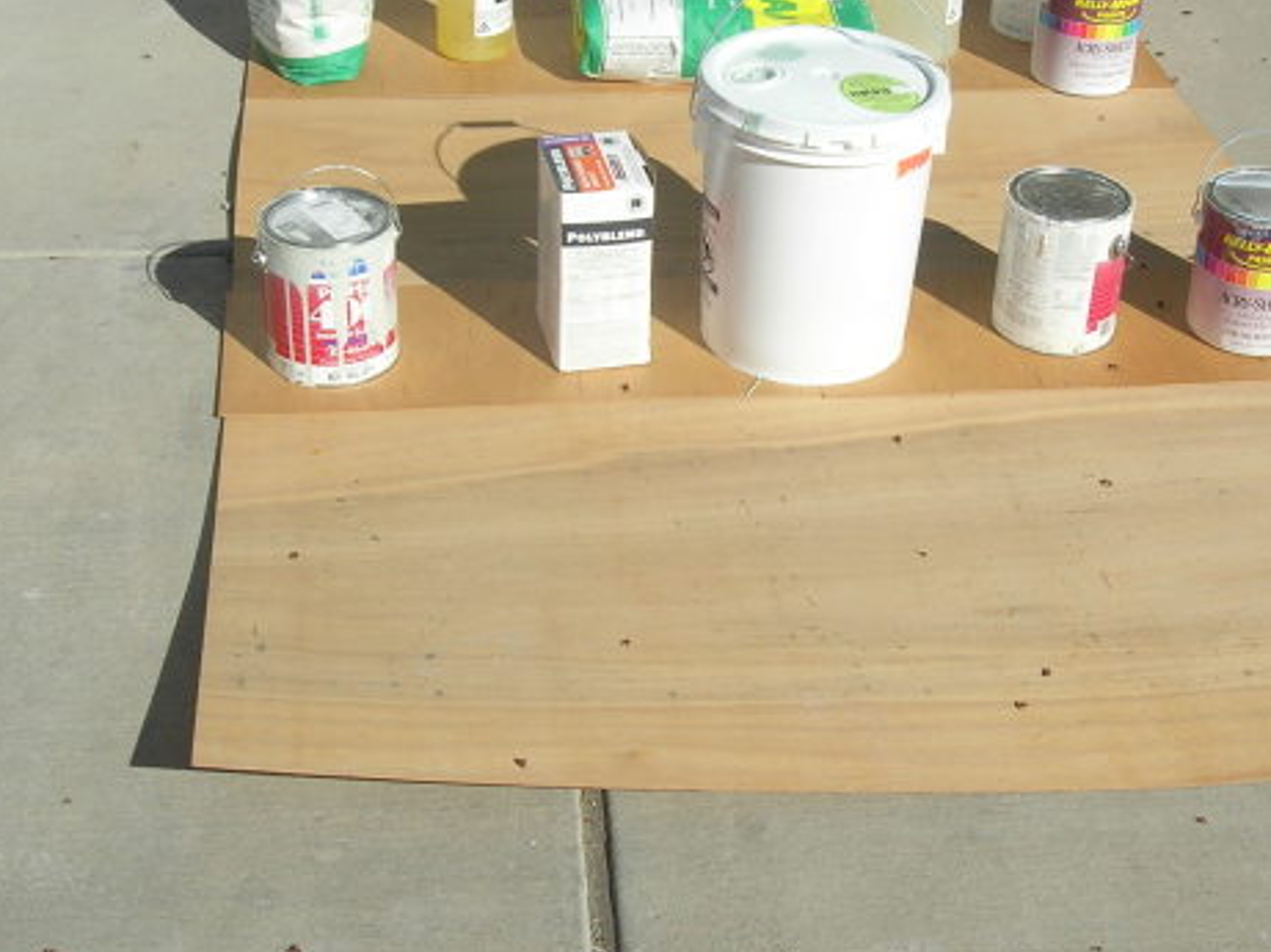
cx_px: 844
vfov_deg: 22.2
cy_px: 378
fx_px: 2421
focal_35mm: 66
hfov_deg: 29.2
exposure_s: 1/902
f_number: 4.8
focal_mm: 7.8
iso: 64
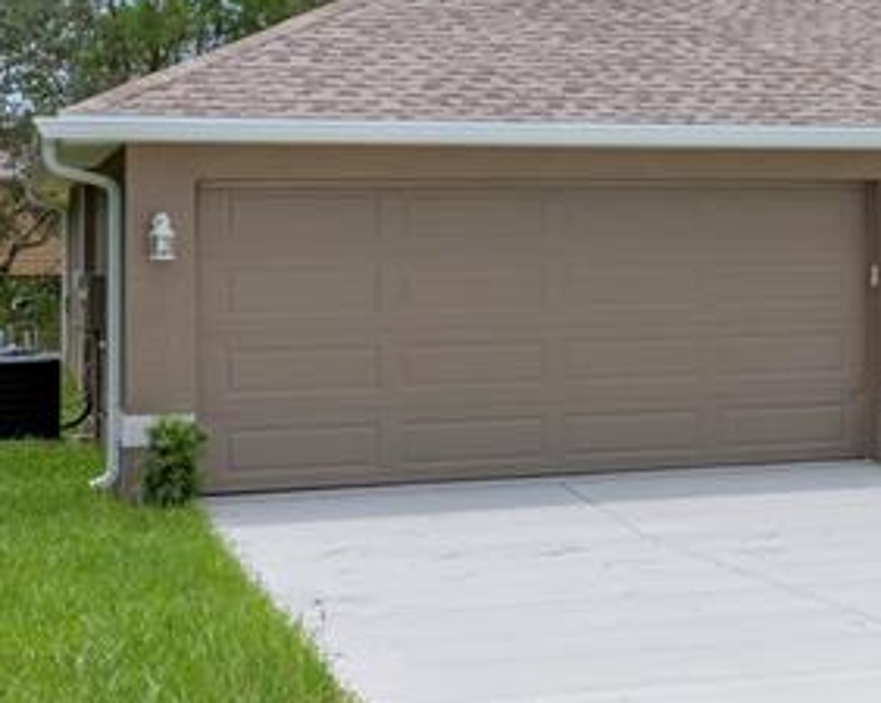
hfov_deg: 23.2
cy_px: 178
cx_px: 990
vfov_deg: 19.8
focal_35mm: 77
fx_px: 1998
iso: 320
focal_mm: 15
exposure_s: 1/500
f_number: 8
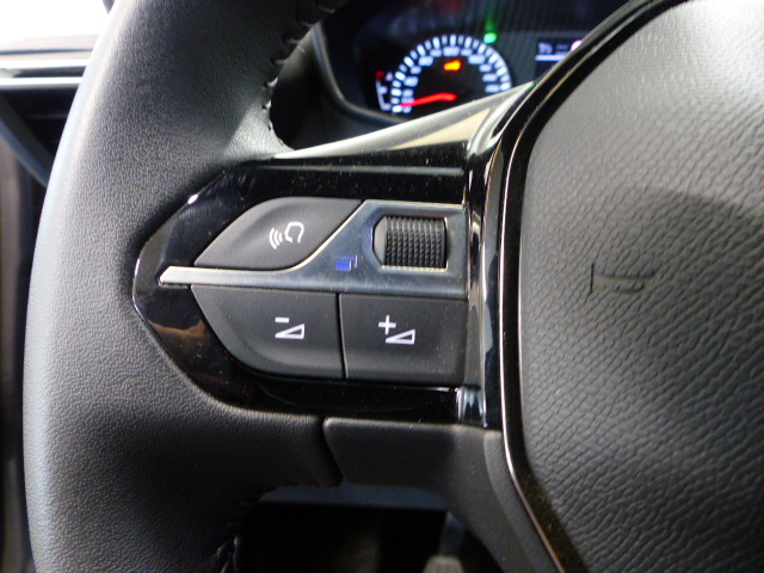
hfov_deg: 67.3
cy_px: 286
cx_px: 382
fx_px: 574
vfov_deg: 53.1
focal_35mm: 26
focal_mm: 4.5
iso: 400
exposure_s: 1/8
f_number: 2.8
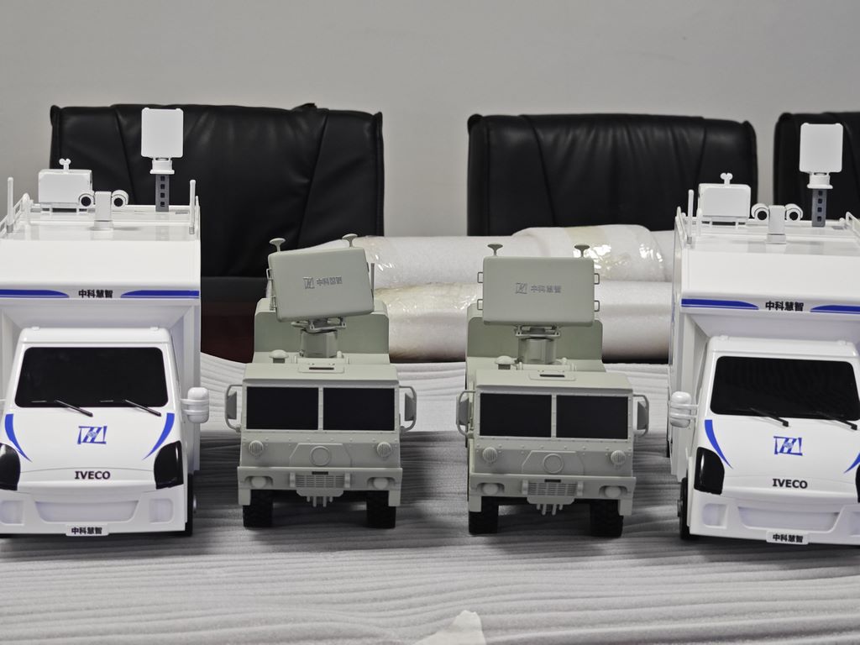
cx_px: 430
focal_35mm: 75
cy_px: 322
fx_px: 1863
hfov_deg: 26.0
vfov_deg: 19.6
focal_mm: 9.87
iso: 160
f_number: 1.8
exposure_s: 1/100
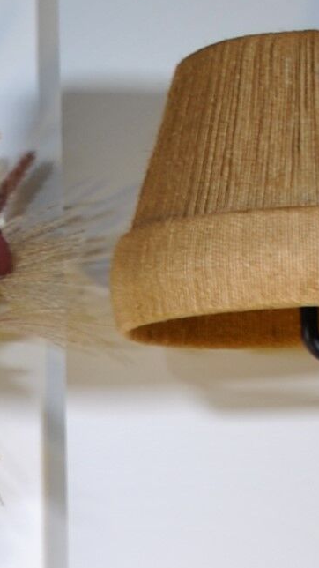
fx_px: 2738
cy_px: 925
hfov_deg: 6.6
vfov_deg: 11.2
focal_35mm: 182
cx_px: -173
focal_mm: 20
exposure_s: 1/20
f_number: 4
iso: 100
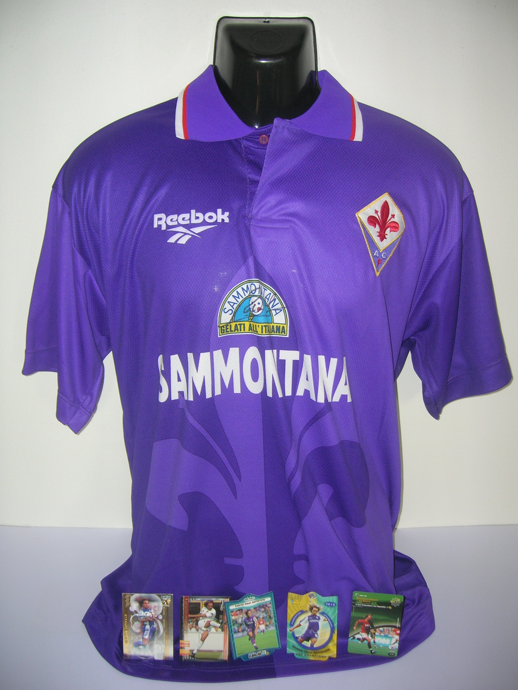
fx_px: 678
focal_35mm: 34
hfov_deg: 41.8
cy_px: 345
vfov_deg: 54.0
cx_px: 259
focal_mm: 5.7
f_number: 2.9
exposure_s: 1/60.1
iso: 50
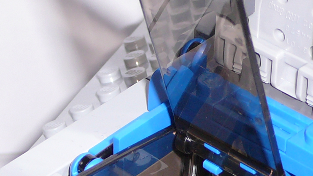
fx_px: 2008
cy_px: 206
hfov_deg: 8.9
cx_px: 210
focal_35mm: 242
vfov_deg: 5.0
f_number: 3.8
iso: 100
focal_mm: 12.2
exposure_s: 1/30
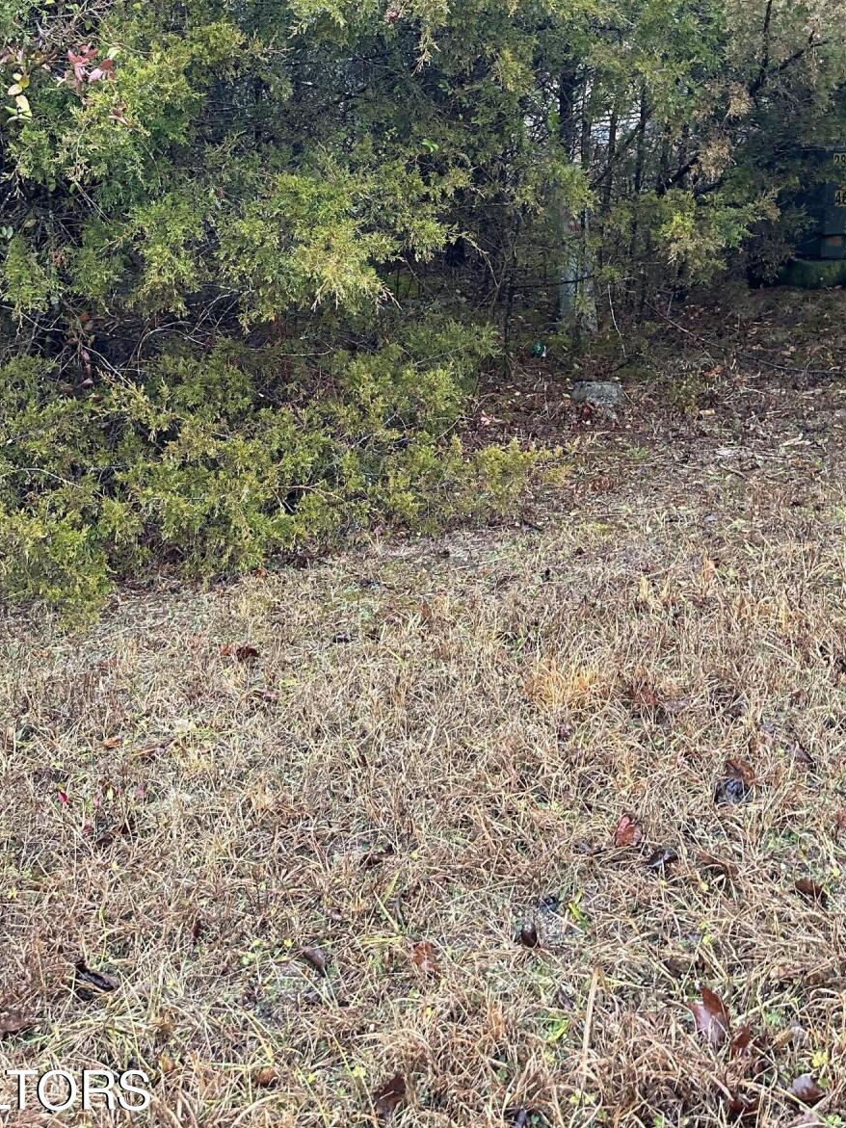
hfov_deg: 35.1
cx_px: 469
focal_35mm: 41
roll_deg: -3.5
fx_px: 1336
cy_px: 216
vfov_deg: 43.5
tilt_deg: -10.1
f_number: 1.78
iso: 250
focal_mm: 6.86
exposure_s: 1/96
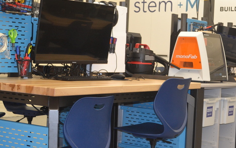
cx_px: 153
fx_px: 495
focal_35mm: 77
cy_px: 80
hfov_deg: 26.7
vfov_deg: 17.0
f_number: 4.5
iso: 1000
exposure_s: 1/60
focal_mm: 30
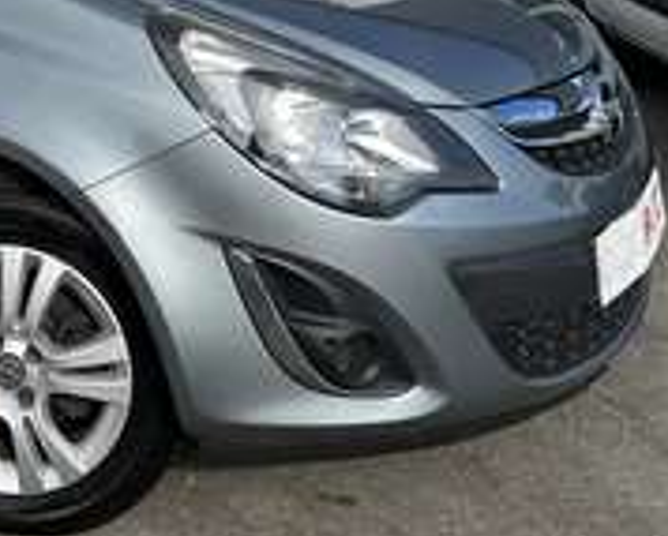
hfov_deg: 27.3
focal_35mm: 67
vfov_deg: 20.9
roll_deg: +0.4
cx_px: 75
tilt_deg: -4.6
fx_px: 1327
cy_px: -156
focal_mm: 6.86
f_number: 1.78
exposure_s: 1/4348
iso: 80
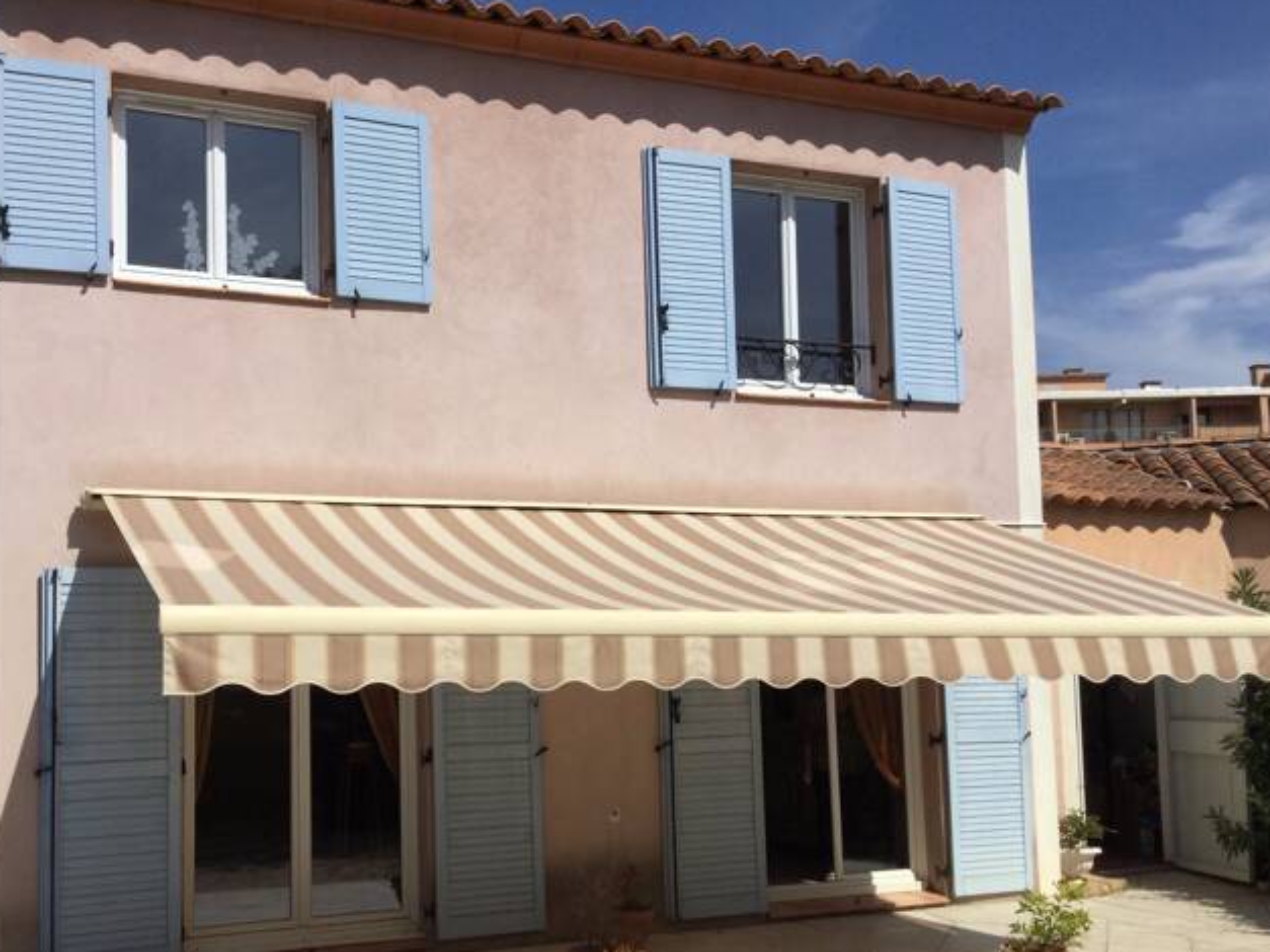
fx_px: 1394
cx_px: 523
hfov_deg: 48.8
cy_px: 577
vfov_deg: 37.5
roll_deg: -0.3
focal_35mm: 38
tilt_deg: +5.0
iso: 25
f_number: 2.4
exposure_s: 1/2809
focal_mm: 3.3
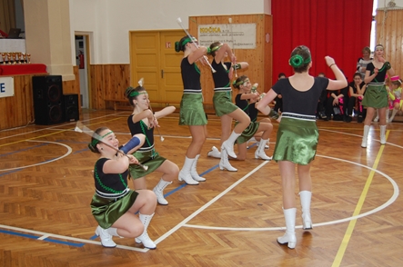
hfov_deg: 44.6
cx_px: 202
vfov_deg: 30.4
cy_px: 133
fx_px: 492
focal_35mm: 44
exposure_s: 1/60
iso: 400
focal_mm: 26
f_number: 4.2
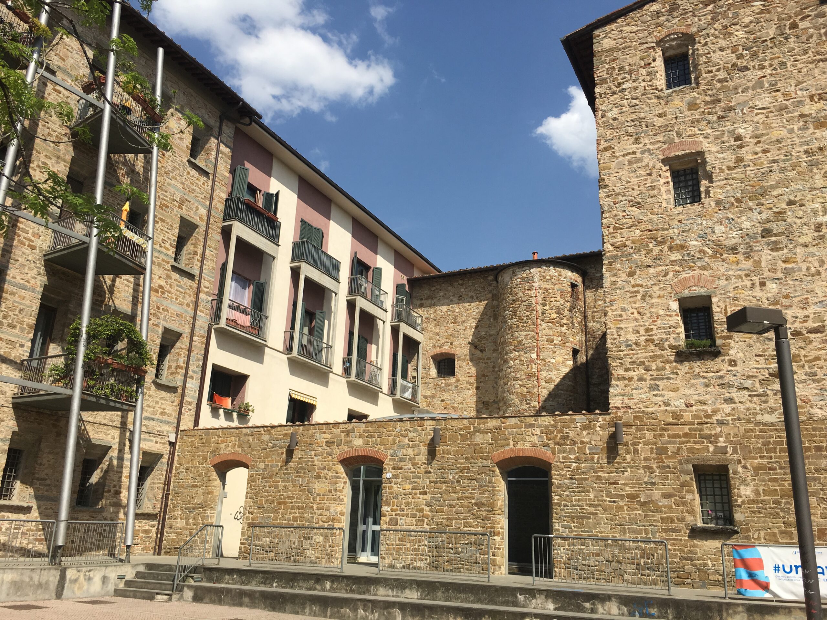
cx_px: 414
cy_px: 310
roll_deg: -2.3
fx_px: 693
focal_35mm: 29
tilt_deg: +18.0
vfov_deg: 48.2
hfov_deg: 61.7
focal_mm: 4.15
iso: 25
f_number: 2.2
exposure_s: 1/2137
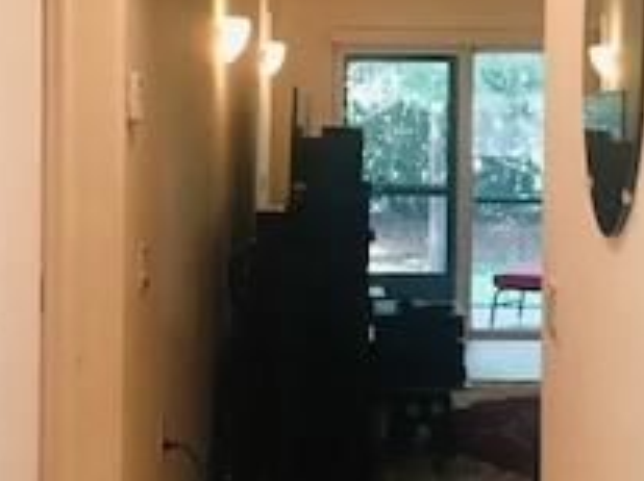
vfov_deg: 16.9
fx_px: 1617
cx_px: 331
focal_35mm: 87
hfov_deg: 22.5
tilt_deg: -1.0
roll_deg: -1.6
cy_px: 187
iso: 40
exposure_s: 1/24
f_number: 1.8
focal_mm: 3.99
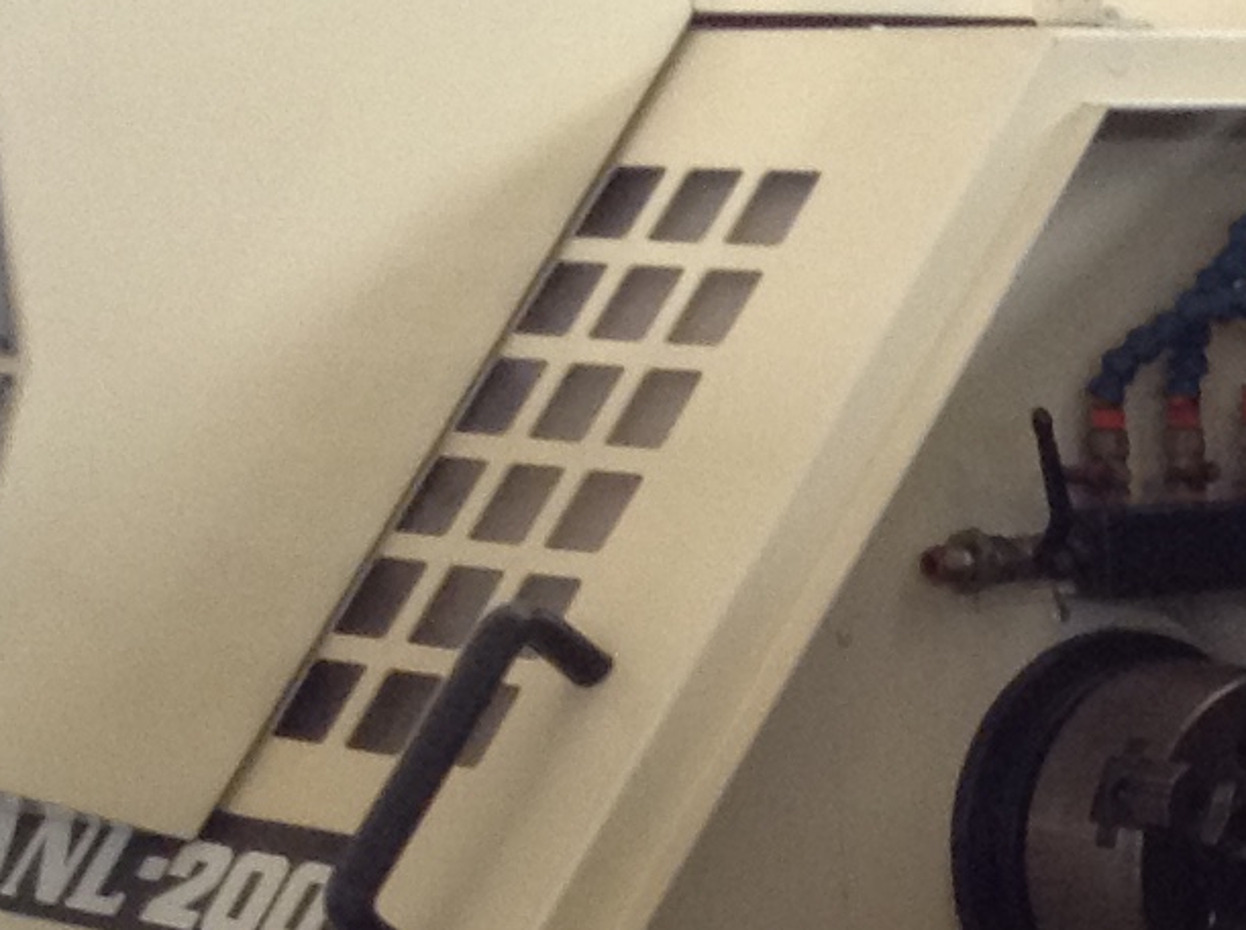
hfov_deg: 13.1
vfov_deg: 10.2
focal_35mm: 140
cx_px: 2007
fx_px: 5030
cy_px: 1368
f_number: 2.4
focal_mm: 3.3
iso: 64
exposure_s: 1/24
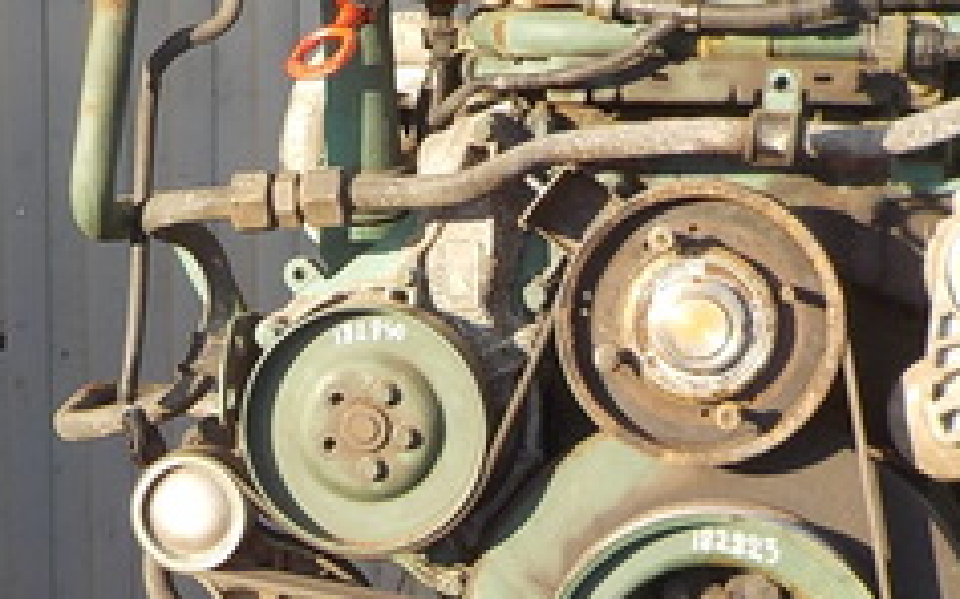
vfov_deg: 15.2
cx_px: 373
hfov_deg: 24.0
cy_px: 376
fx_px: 2249
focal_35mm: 86
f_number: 3.3
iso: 125
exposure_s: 1/250
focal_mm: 4.1
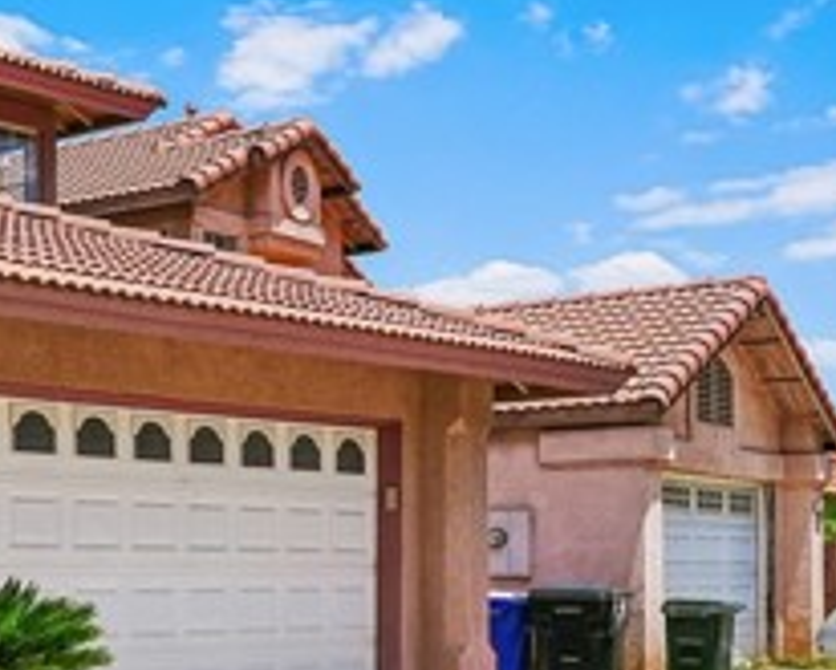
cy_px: 370
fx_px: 1733
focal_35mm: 70
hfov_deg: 22.5
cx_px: -402
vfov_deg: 21.9
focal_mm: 24
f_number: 8
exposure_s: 1/640
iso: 125
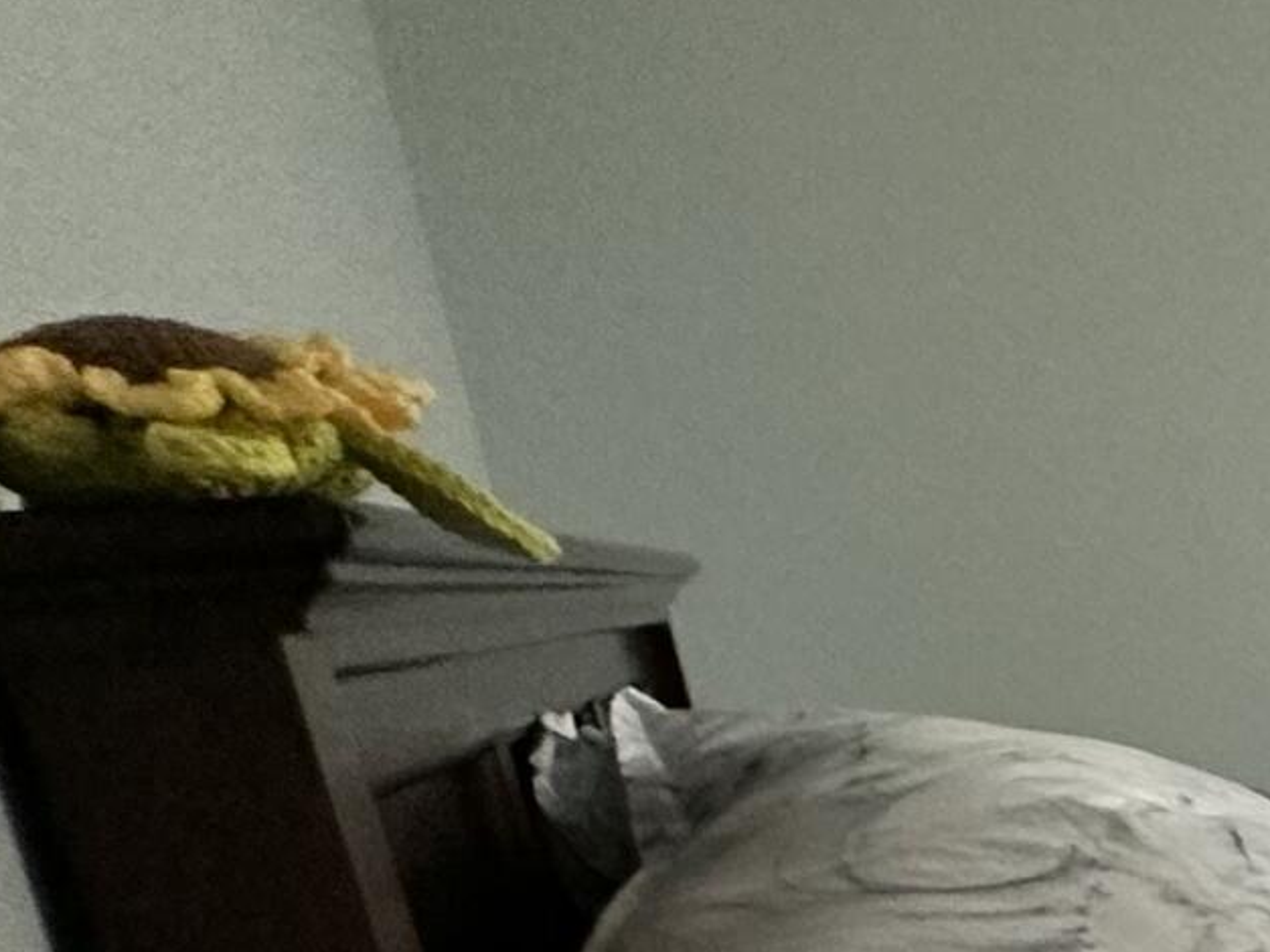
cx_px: 2657
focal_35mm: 67
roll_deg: +2.8
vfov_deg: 20.3
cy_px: 1195
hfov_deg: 17.8
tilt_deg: -14.9
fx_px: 2458
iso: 400
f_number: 2.2
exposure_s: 1/60
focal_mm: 2.22
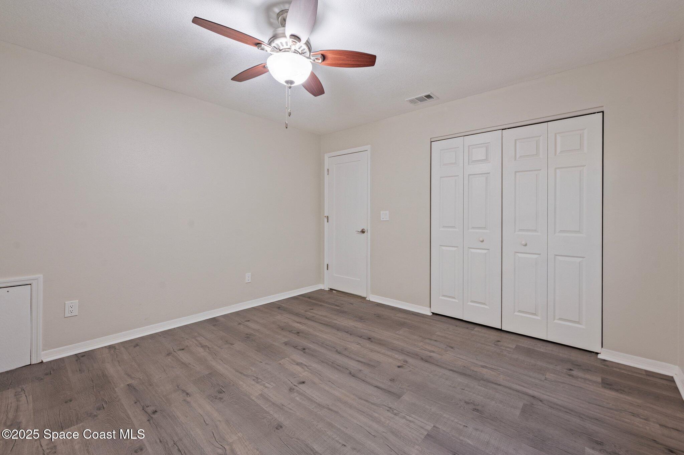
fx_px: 275
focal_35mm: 14
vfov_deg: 79.1
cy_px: 228
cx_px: 342
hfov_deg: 102.3
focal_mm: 14.5
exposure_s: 1/2.5
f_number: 8
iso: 250
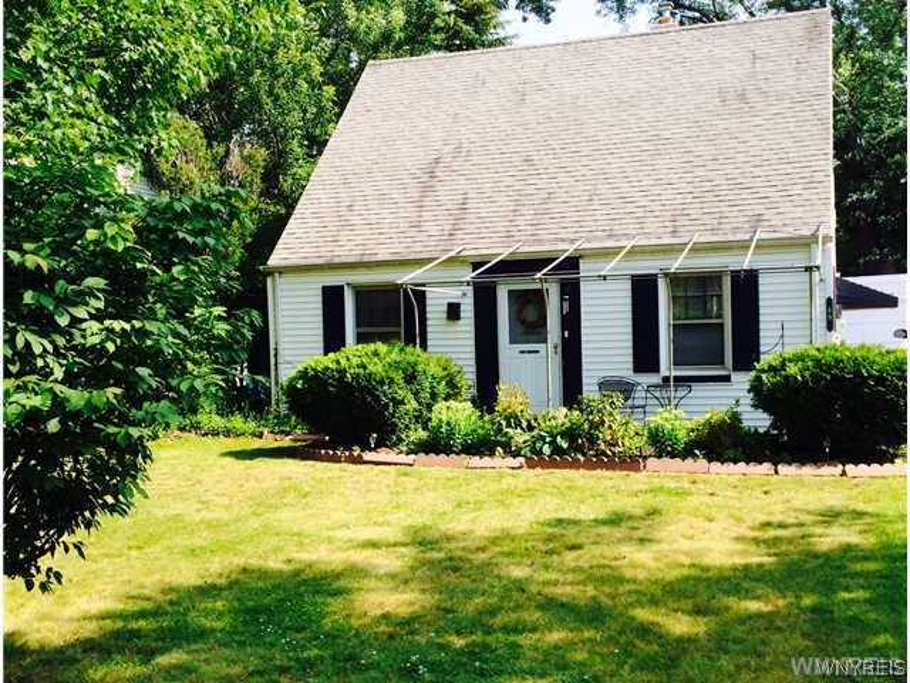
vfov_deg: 46.8
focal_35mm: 30
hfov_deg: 60.0
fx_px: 789
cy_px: 342
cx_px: 455
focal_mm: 4.12
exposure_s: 1/774
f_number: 2.2
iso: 32
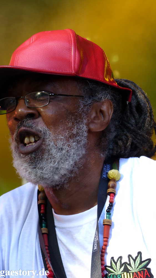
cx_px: 59
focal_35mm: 268
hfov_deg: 4.5
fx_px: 1971
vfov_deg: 8.1
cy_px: 139
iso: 100
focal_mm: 44
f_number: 3.5
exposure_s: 1/100
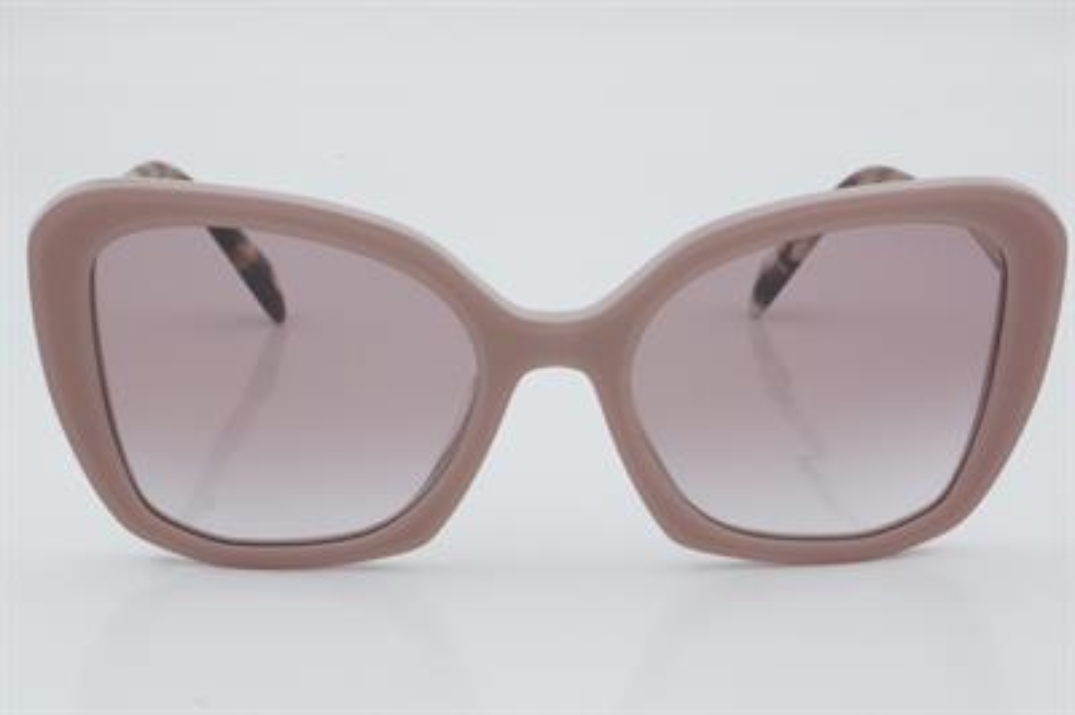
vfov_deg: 16.5
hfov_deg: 24.6
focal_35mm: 82
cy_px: 358
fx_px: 2461
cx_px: 538
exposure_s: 1/3
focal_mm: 55
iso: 100
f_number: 32
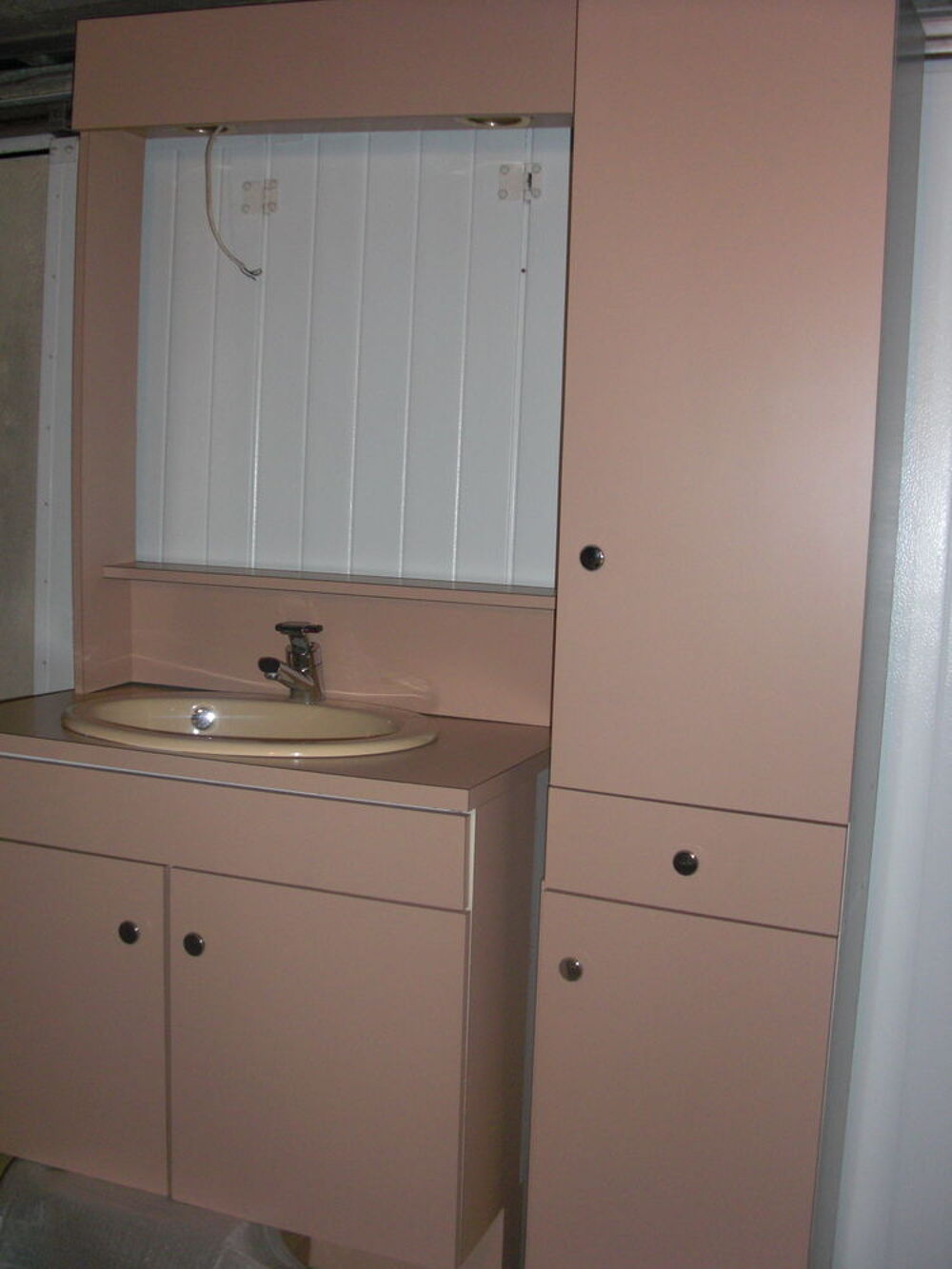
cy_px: 634
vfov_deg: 51.4
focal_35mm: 36
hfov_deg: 39.7
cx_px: 476
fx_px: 1320
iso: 200
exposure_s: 1/60
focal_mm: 6.3
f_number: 2.8
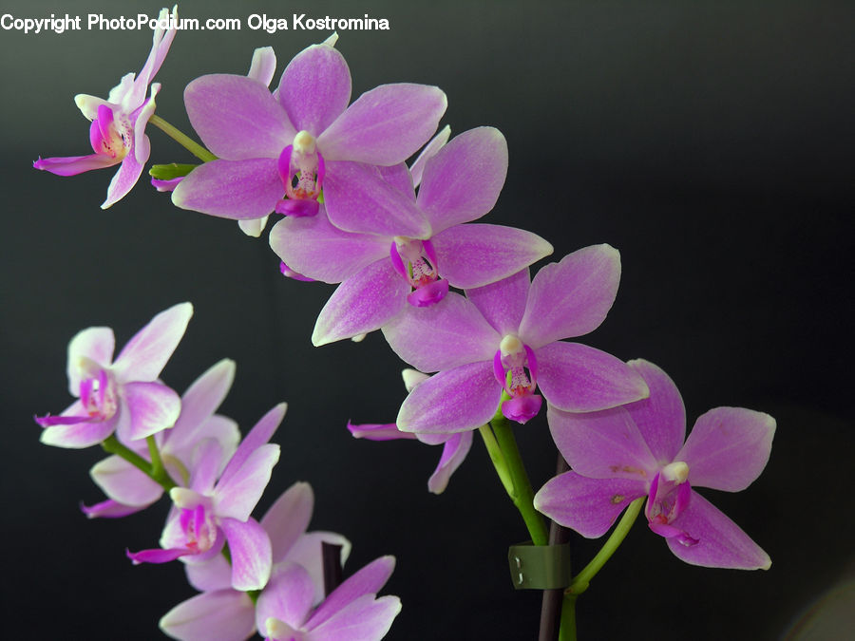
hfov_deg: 10.3
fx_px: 4742
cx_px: 428
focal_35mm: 192
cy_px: 320
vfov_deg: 7.7
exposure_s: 1/30
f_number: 4.1
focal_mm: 49
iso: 50
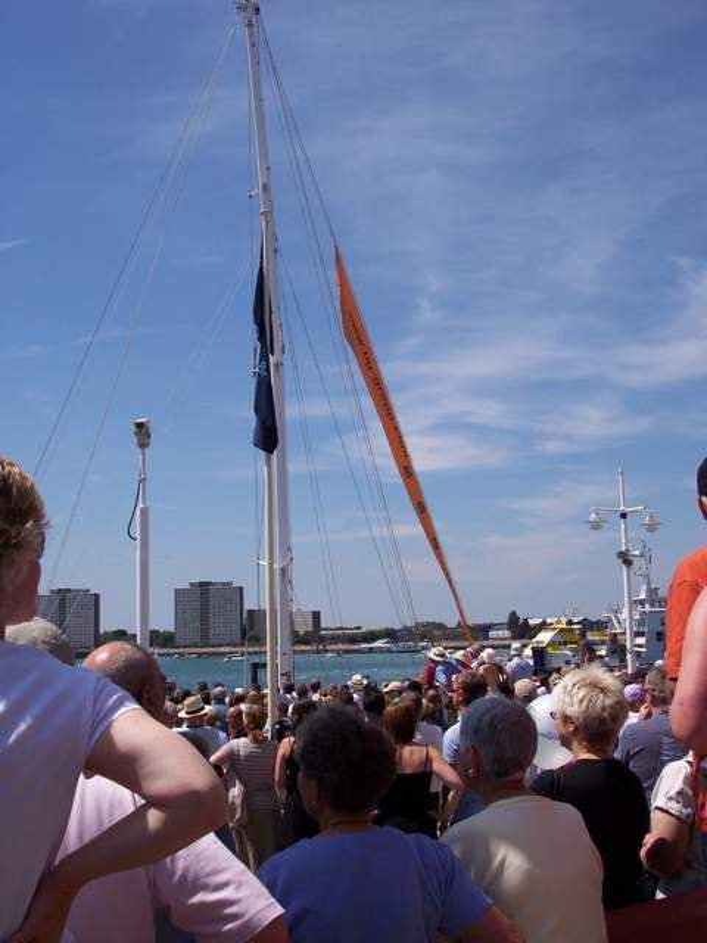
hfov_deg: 37.7
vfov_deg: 49.0
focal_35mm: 38
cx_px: 354
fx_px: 1035
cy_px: 472
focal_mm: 8
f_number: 4.8
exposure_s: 1/1000
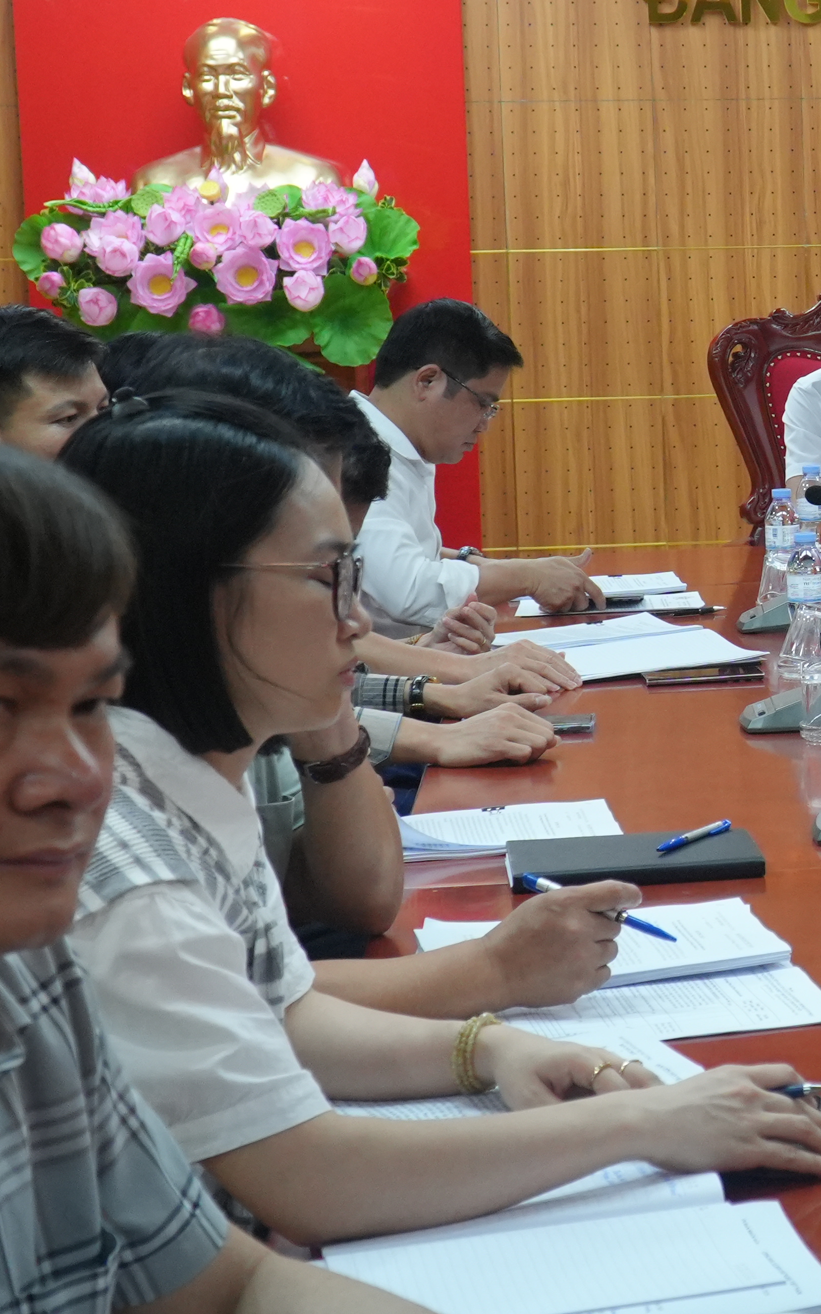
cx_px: 1137
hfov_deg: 15.4
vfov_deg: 25.8
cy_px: 494
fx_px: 2864
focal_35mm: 80
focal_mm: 22
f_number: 4
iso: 1000
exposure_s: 1/160
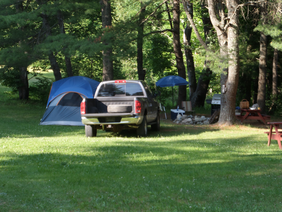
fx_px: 978
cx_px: 141
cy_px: 106
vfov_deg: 12.3
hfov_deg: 16.4
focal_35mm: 120
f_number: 4.4
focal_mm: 19.5
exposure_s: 1/90
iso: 80
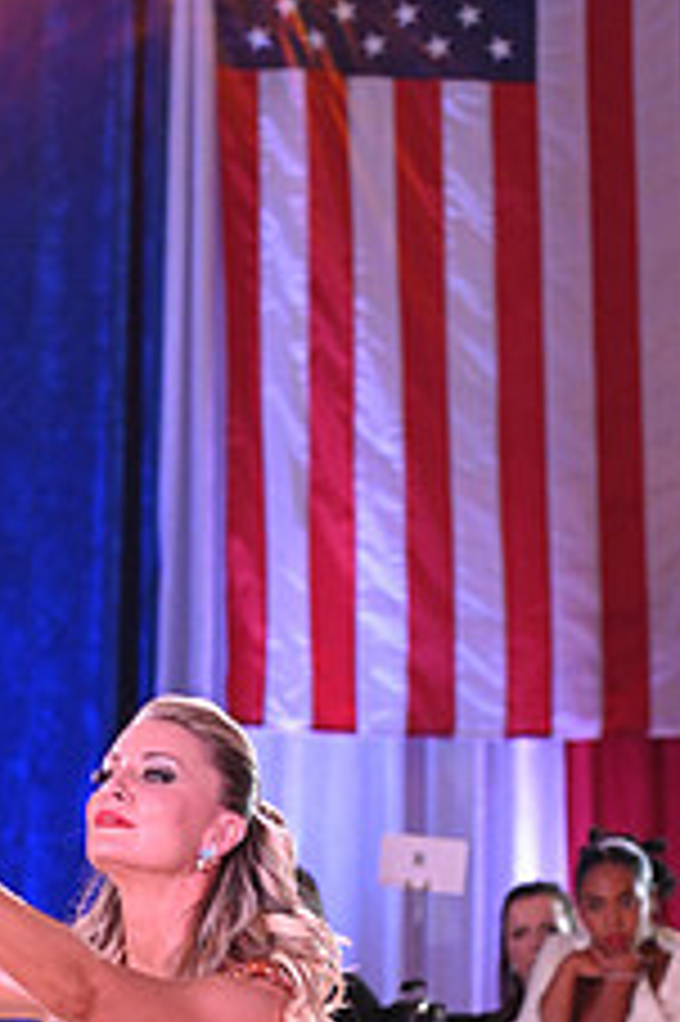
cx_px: 2
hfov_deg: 6.2
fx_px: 6242
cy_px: 1225
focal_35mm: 220
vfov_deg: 9.2
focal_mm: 86
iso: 1600
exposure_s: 1/200
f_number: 4.5
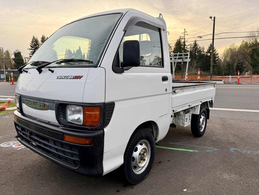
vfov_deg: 56.8
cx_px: 130
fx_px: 180
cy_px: 98
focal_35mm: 24
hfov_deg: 71.6
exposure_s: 1/230
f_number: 1.78
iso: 80
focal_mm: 6.76
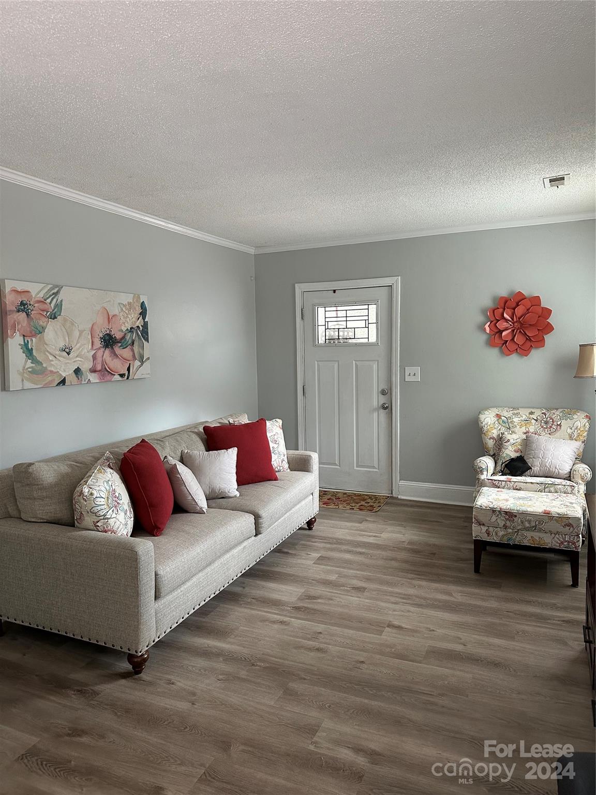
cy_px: 398
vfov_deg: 71.6
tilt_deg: -6.1
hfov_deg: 56.8
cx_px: 298
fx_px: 551
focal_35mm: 24
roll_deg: +1.8
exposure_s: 1/85
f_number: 1.78
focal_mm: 6.86
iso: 250
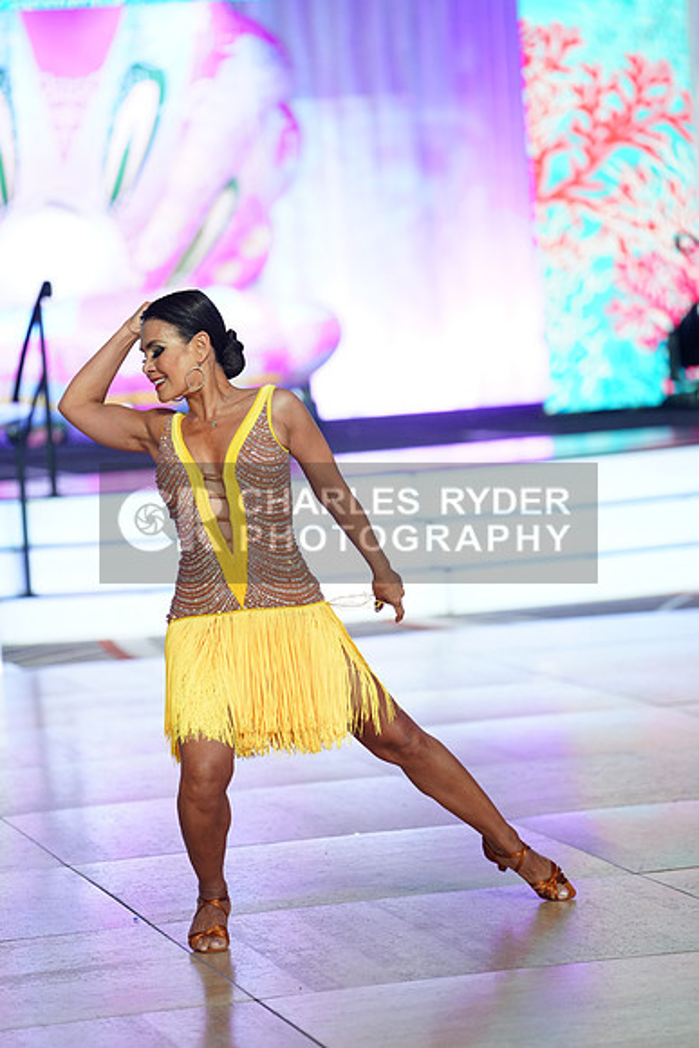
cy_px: 524
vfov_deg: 14.2
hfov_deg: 9.5
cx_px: 350
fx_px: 4220
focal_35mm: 145
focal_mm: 145
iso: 1600
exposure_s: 1/500
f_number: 2.8
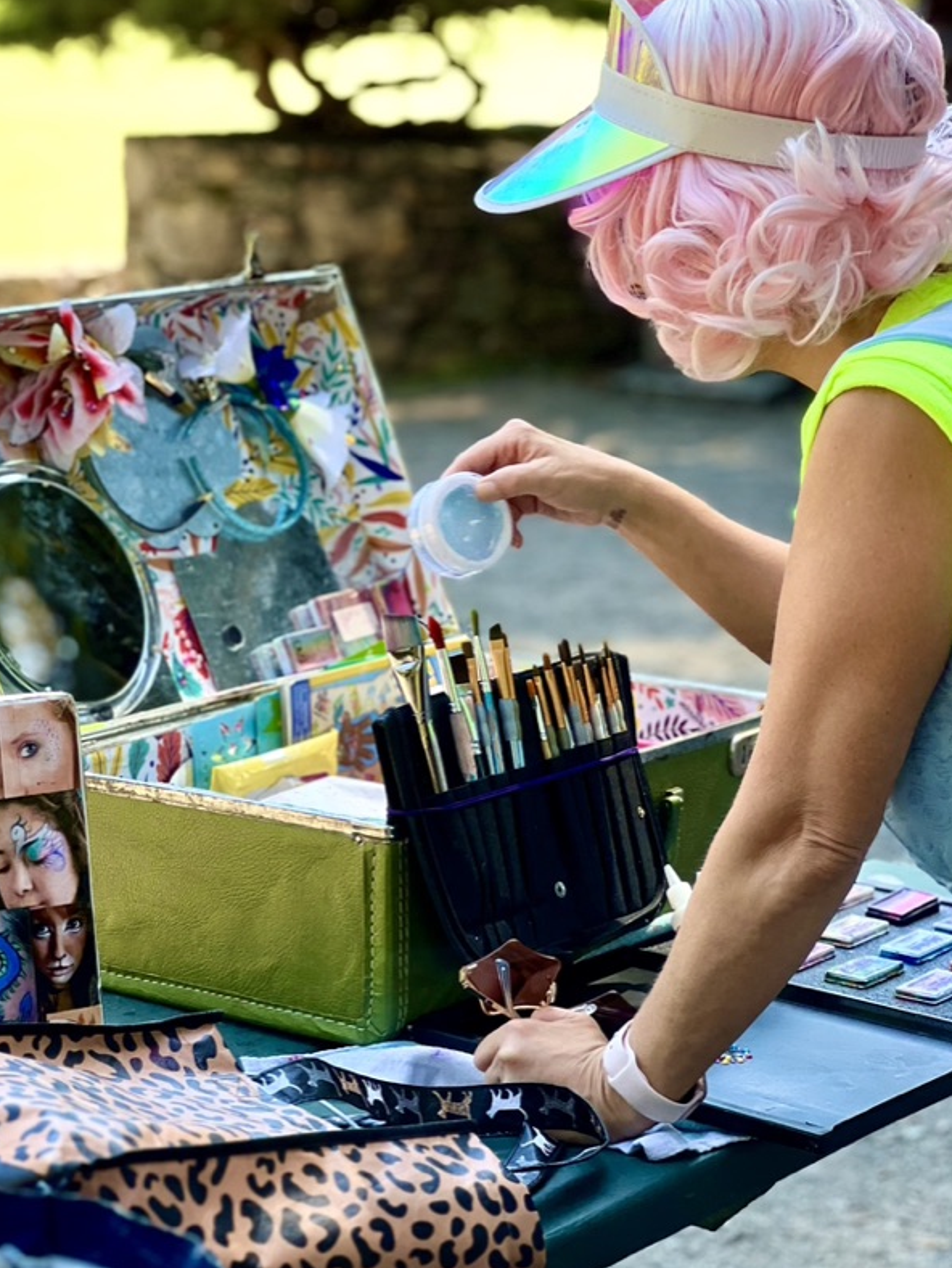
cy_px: 629
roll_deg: -1.3
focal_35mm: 100
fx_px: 3663
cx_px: 345
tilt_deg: -10.8
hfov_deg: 14.8
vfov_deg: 19.6
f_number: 2.8
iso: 64
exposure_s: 1/121
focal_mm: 9
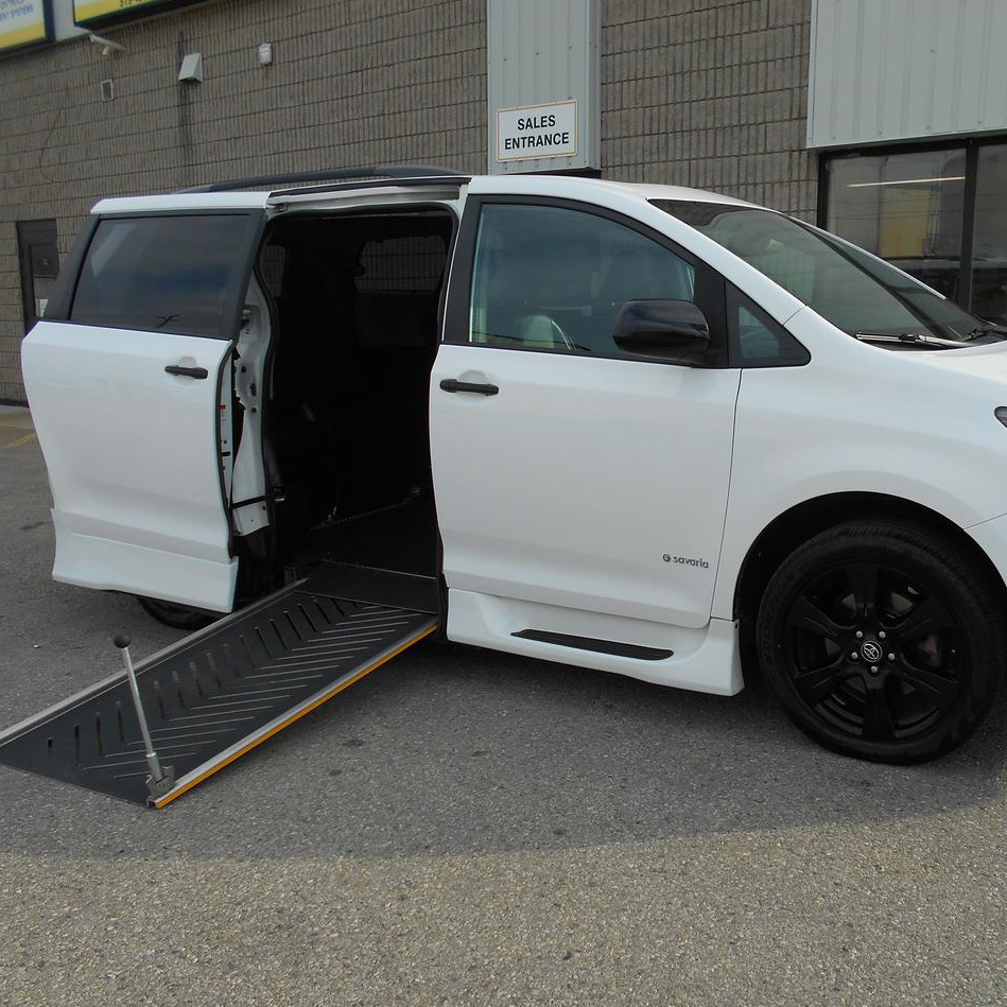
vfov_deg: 52.5
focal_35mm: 31
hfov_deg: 51.9
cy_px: 503
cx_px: 633
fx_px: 1020
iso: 80
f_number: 3.2
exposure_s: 1/640
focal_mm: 4.6
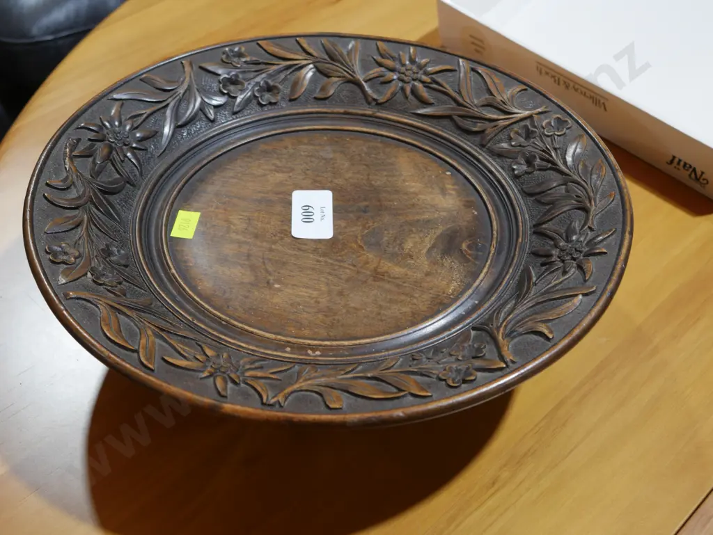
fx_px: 1030
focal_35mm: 50
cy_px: 268
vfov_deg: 29.1
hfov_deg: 38.2
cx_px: 356
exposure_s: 1/60
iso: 500
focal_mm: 25
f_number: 5.3
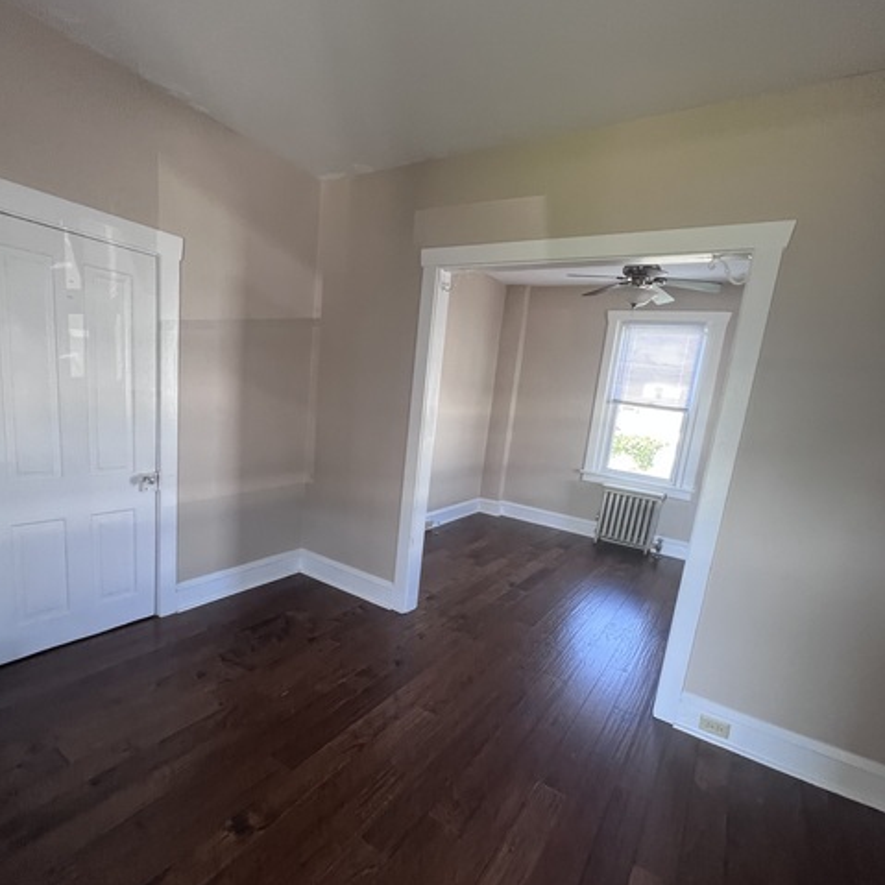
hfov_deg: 87.4
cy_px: 487
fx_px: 463
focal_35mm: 16
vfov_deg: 87.2
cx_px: 432
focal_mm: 1.57
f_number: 1.8
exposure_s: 1/99
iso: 250
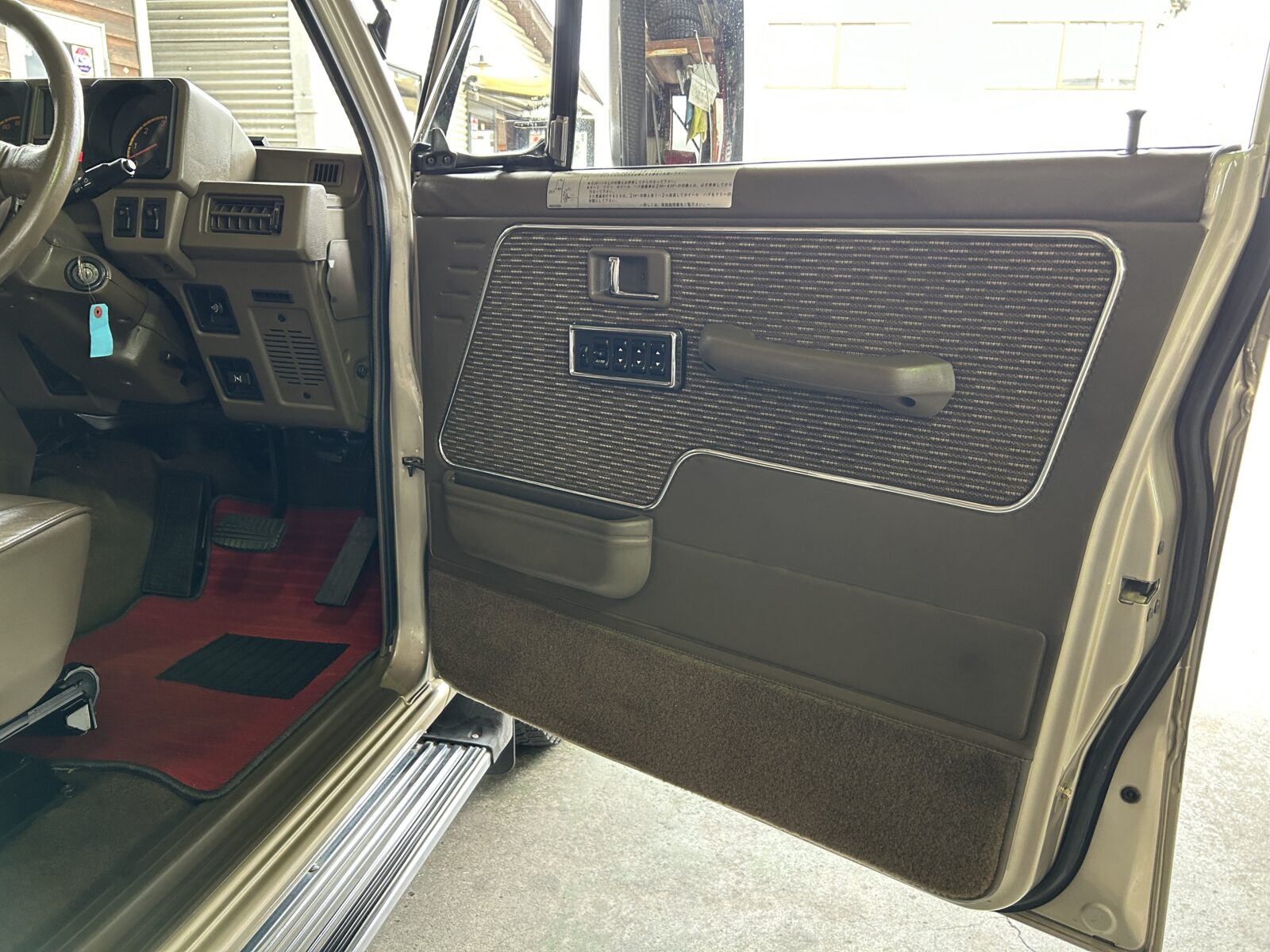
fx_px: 954
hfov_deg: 67.3
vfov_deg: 53.1
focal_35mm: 26
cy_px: 476
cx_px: 635
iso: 160
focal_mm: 5.7
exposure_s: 1/60
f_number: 1.5
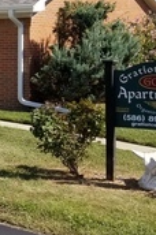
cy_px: 96
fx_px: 685
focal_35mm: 105
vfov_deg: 19.5
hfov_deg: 11.3
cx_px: -187
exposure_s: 1/1944
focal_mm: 4.25
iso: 50
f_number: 1.7
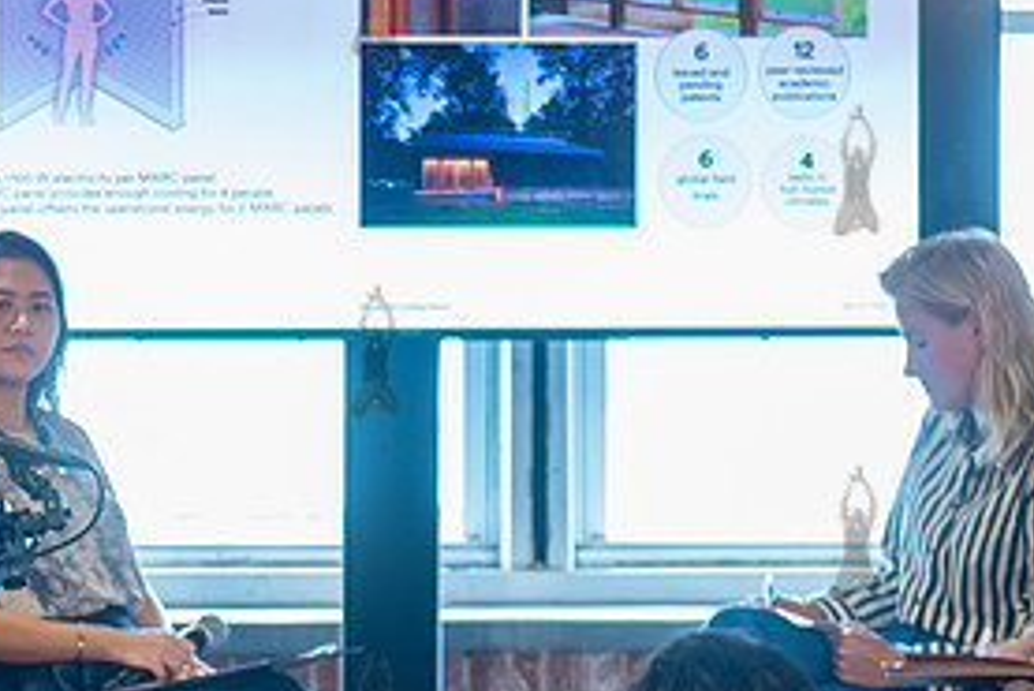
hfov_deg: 7.1
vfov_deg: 4.7
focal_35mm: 290
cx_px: 122
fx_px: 8333
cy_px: 346
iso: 2500
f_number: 3.2
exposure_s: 1/250
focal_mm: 112
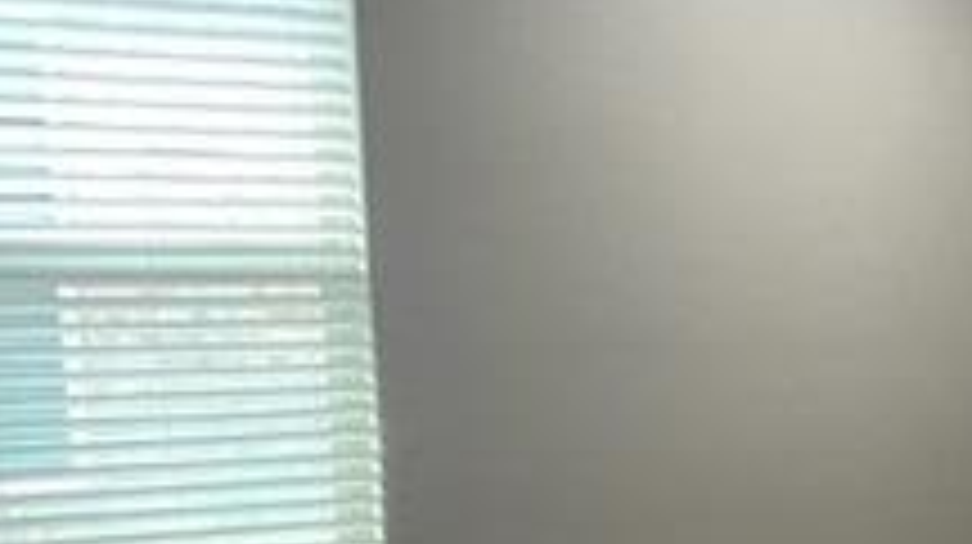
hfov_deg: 23.9
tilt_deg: -10.9
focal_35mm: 84
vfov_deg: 13.9
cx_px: 1035
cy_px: 665
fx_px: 2163
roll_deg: +0.5
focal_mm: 5.1
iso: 160
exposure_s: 1/60
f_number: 1.6
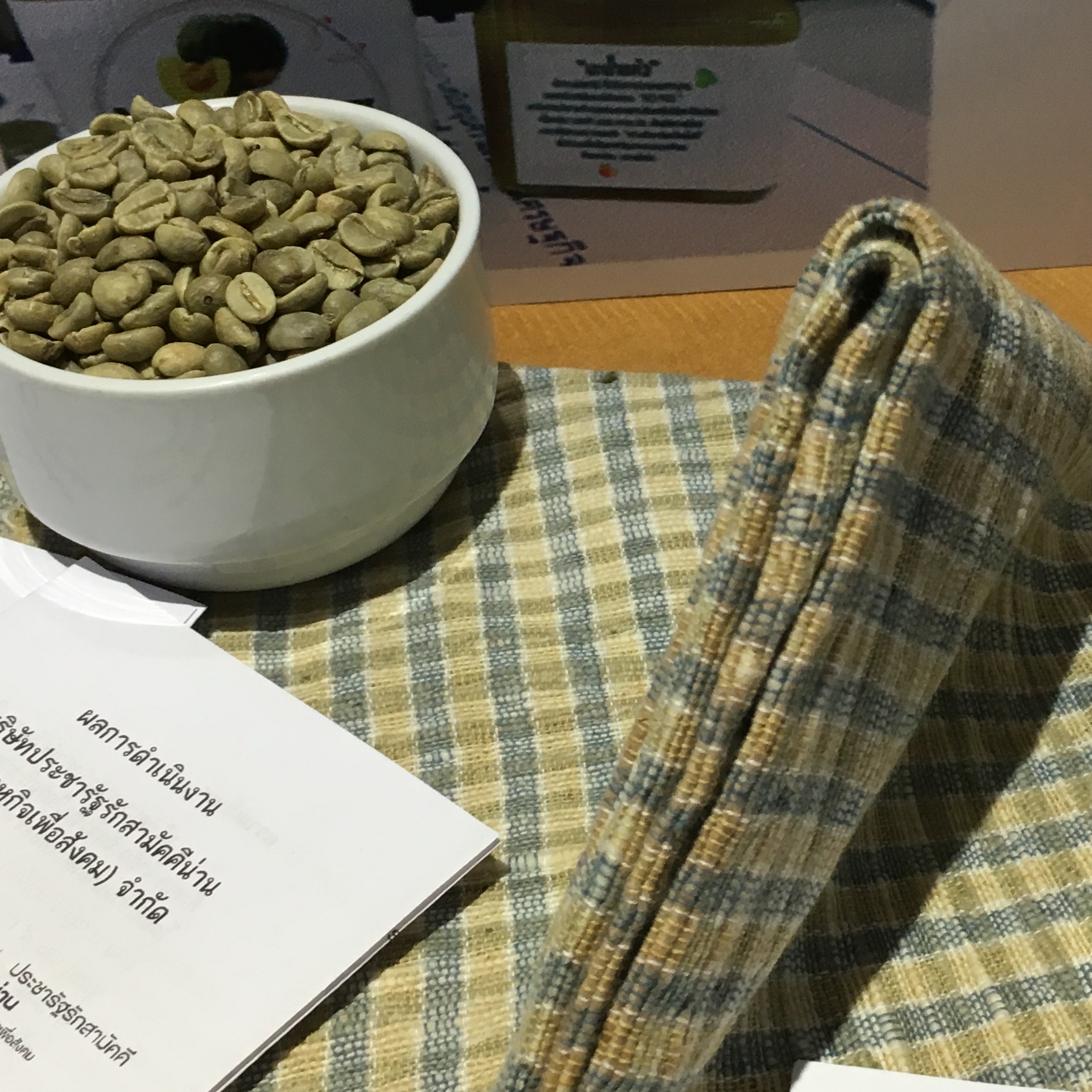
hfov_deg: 27.8
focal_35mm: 61
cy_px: 452
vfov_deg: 28.1
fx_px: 2177
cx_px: 790
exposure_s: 1/33
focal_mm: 4.15
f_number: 2.2
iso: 80
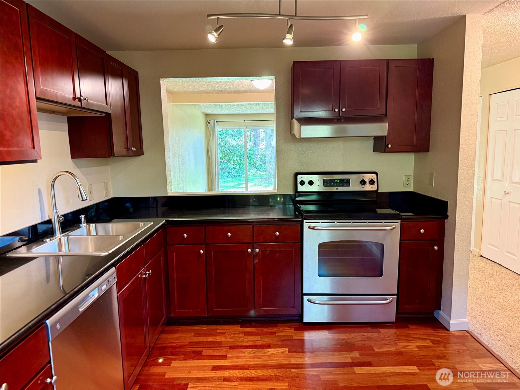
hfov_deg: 71.6
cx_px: 260
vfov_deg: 56.8
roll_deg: +0.9
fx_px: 361
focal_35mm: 24
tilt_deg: -8.0
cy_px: 195
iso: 500
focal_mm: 6.76
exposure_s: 1/60
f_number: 1.78
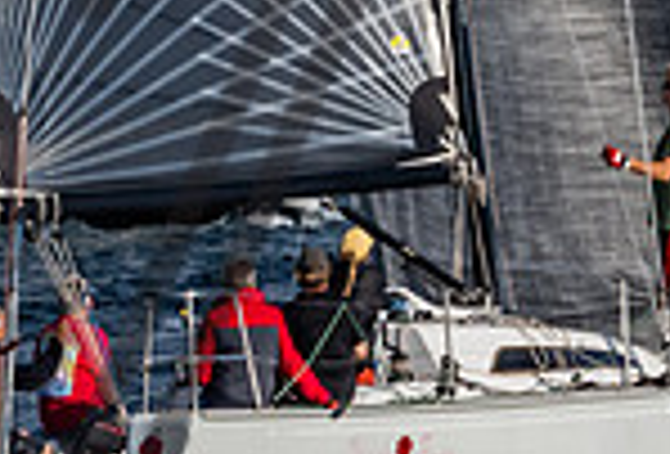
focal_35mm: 606
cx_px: 658
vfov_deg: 2.3
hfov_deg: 3.4
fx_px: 11336
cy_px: -546
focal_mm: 97
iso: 400
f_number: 9
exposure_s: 1/1250
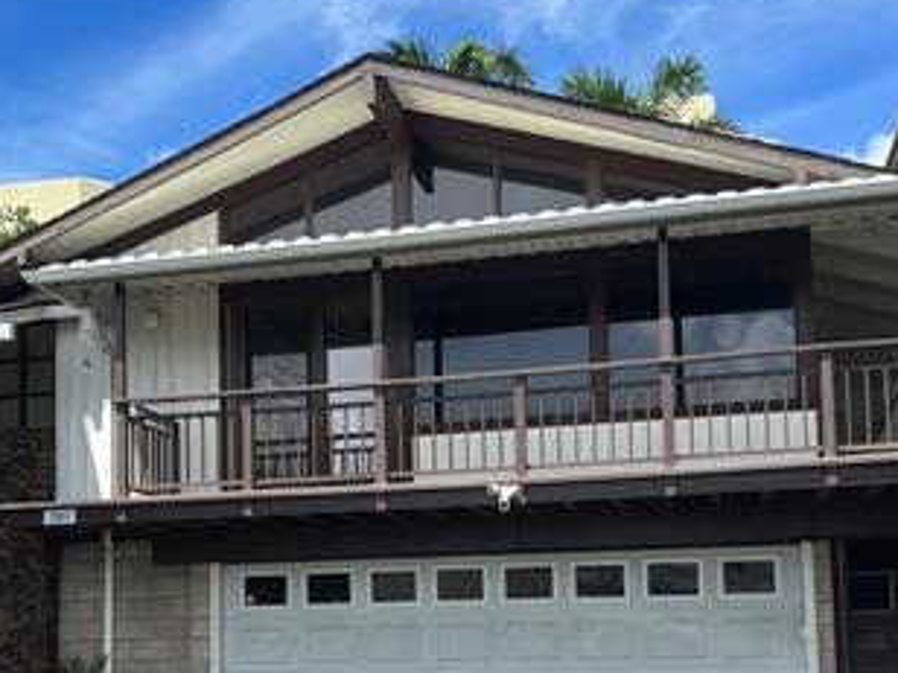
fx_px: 1401
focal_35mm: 54
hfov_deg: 35.4
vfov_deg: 26.6
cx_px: 344
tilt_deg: +6.1
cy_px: 516
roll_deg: +0.9
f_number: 1.6
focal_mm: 5.96
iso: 50
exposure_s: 1/2105
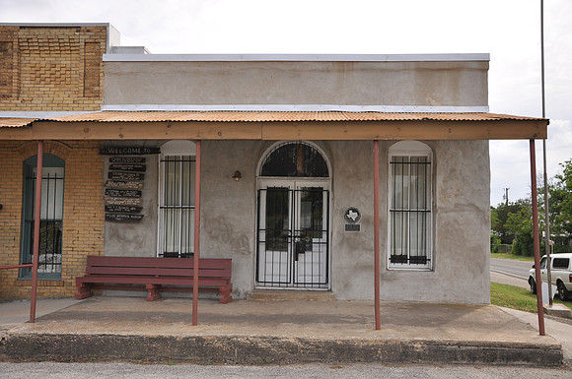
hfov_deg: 53.2
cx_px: 286
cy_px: 190
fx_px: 571
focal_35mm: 36
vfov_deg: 36.8
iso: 200
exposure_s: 1/200
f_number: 5.6
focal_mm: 24
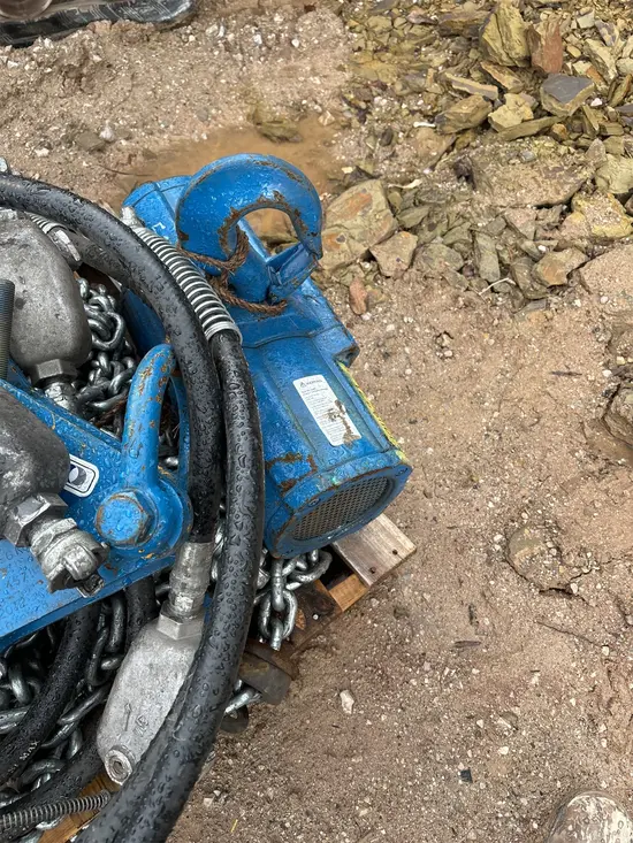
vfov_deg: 67.3
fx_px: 634
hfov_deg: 53.1
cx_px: 316
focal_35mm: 26
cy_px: 422
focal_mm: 5.96
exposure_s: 1/121
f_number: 1.6
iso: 100
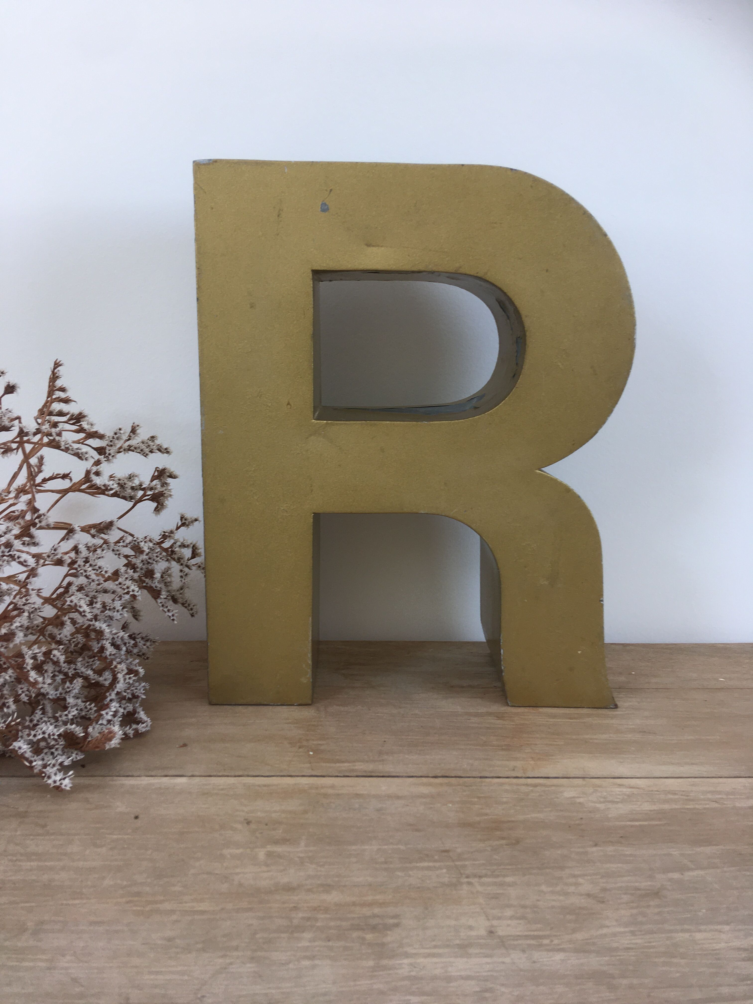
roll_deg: -1.7
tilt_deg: -9.7
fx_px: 841
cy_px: 502
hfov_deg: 48.2
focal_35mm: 29
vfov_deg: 61.7
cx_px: 376
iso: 32
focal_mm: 4.15
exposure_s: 1/100
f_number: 2.2
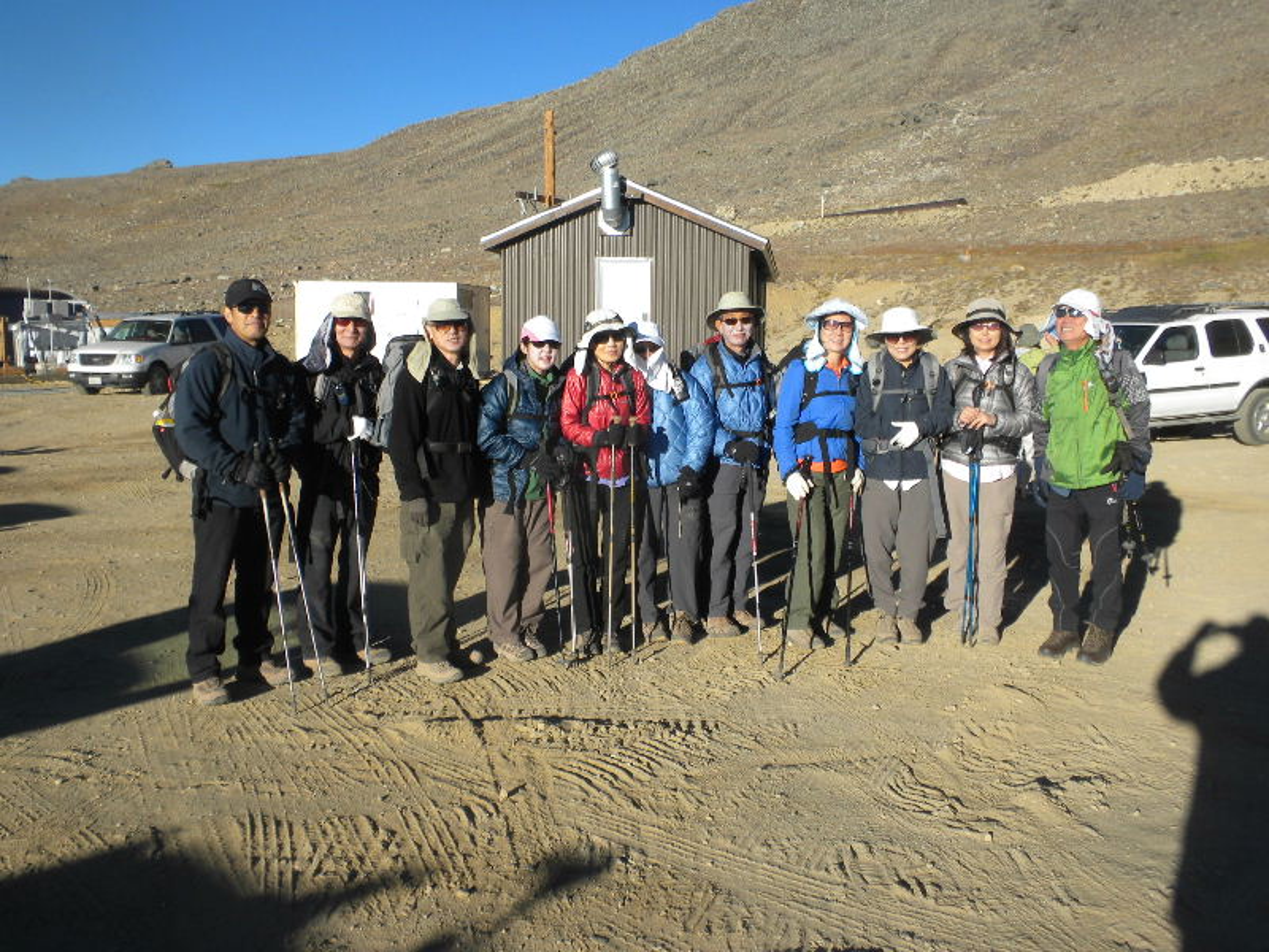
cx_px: 634
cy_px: 476
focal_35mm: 37
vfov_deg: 38.7
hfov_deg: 50.1
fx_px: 1356
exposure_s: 1/92.1
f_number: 10
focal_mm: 6.6
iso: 64
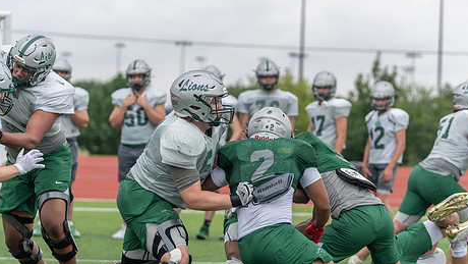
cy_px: 172
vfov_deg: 7.2
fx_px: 2098
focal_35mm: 169
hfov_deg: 12.7
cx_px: 256
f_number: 3.5
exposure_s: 1/1250
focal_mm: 128
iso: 200
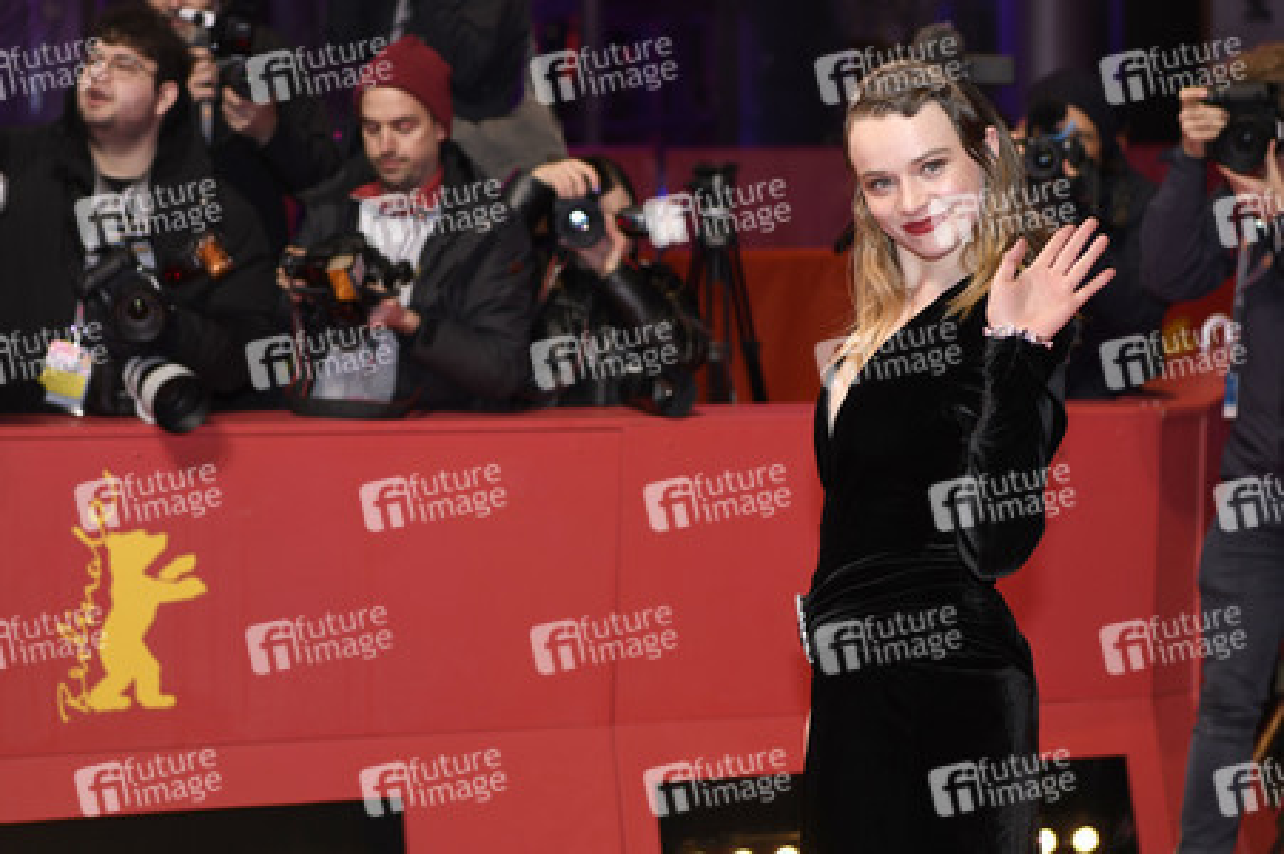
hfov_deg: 28.9
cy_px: 427
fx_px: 2495
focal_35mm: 70
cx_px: 642
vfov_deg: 19.4
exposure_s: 1/400
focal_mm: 70
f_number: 3.5
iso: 800
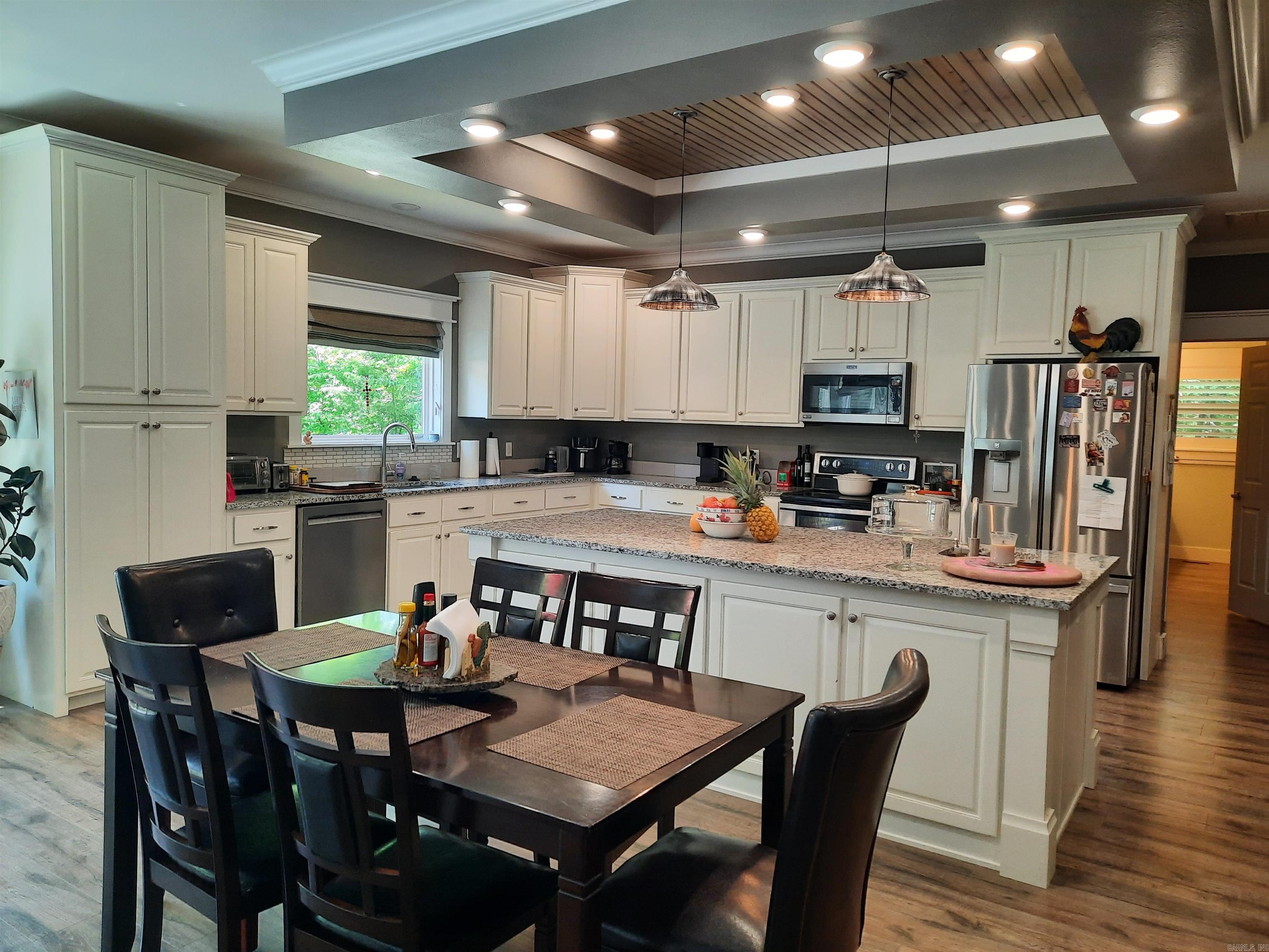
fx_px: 916
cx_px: 634
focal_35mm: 25
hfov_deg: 69.4
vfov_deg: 54.9
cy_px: 476
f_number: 2
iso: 160
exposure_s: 1/60
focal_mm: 4.6
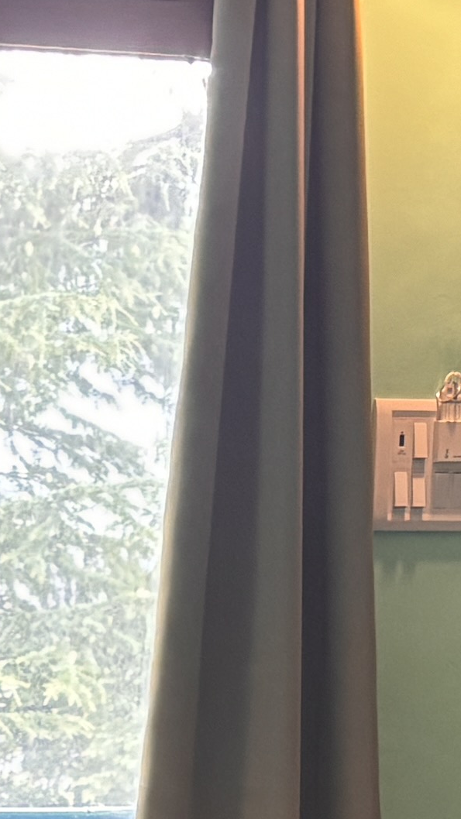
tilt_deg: -12.2
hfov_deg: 7.9
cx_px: 70
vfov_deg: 13.4
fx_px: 3325
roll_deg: -1.7
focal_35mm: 153
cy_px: 1170
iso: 400
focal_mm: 5.96
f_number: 1.6
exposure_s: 1/50
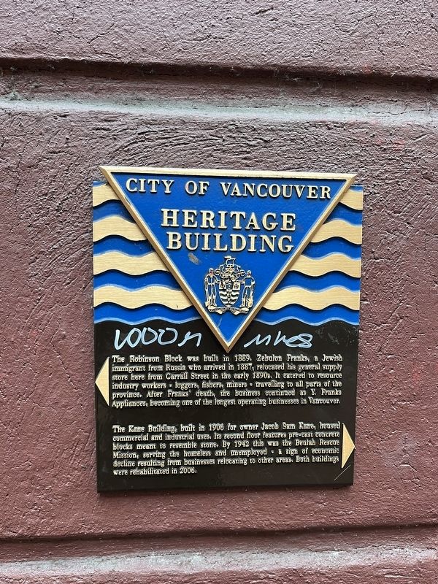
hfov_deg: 53.1
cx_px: 219
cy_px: 292
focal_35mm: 26
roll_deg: -1.1
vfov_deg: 67.3
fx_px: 439
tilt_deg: -5.4
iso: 80
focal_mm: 5.1
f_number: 1.6
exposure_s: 1/60
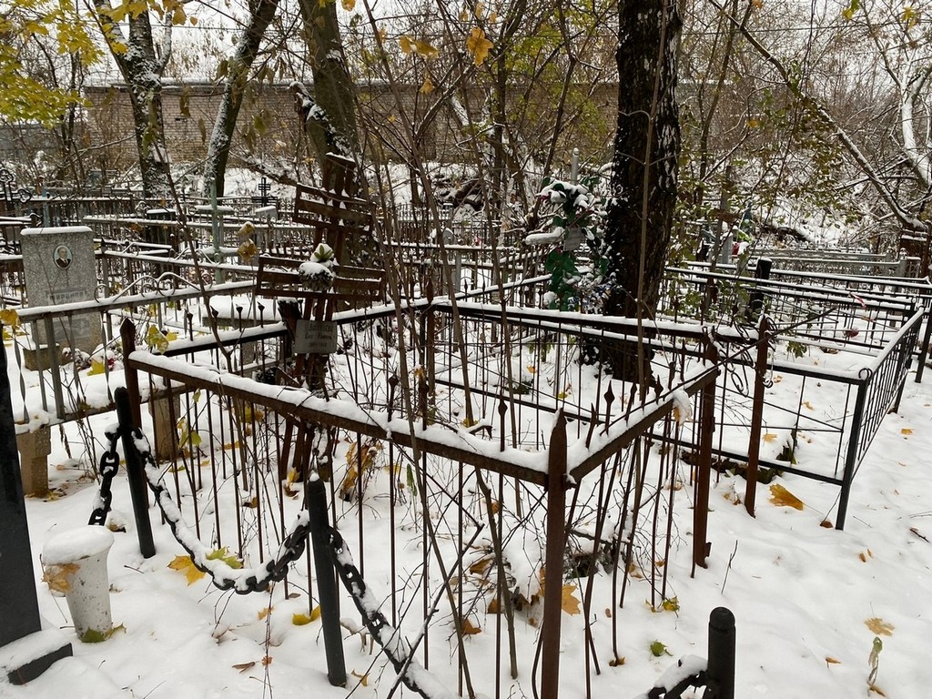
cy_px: 350
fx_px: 700
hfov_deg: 67.3
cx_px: 466
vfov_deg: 53.1
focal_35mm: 26
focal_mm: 4.25
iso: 50
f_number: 1.8
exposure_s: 1/122
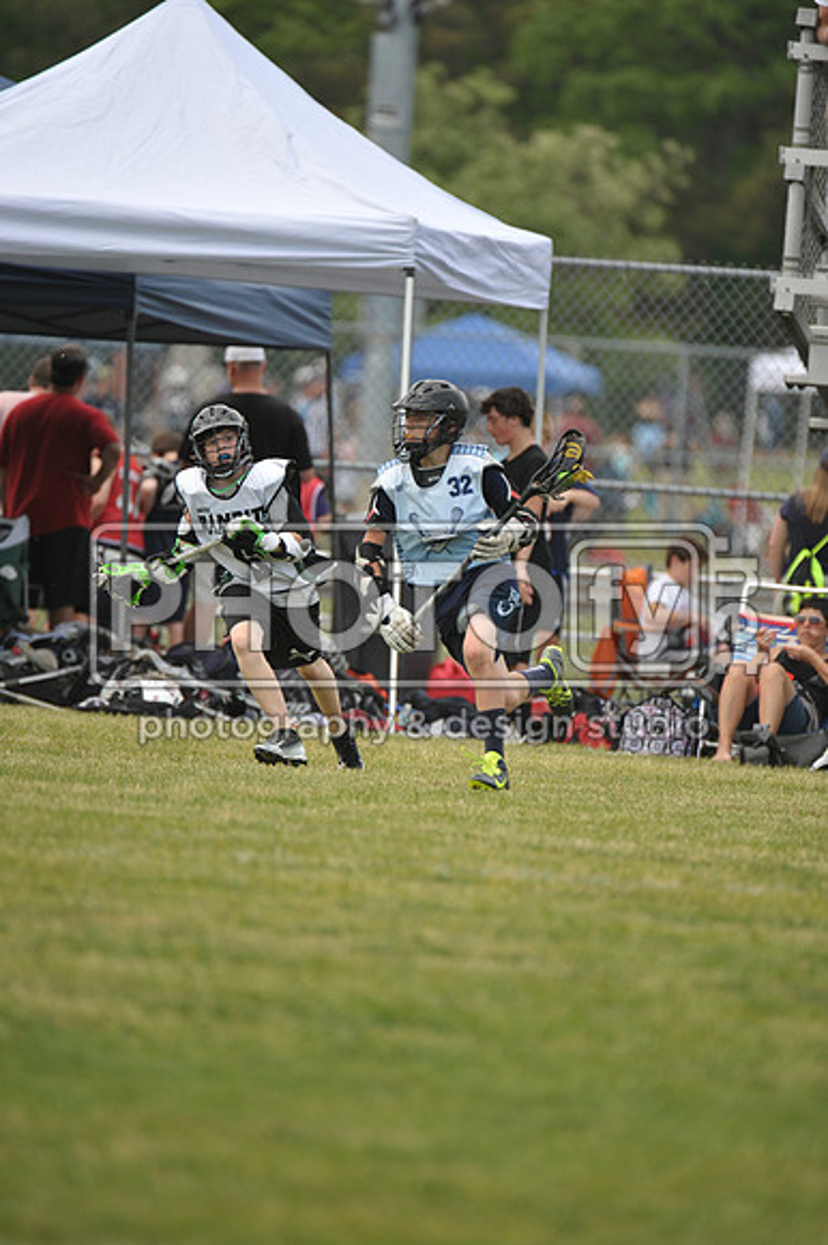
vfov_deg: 5.2
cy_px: 622
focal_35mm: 400
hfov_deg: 3.4
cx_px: 414
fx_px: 13815
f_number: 4
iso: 800
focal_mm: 400
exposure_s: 1/2500
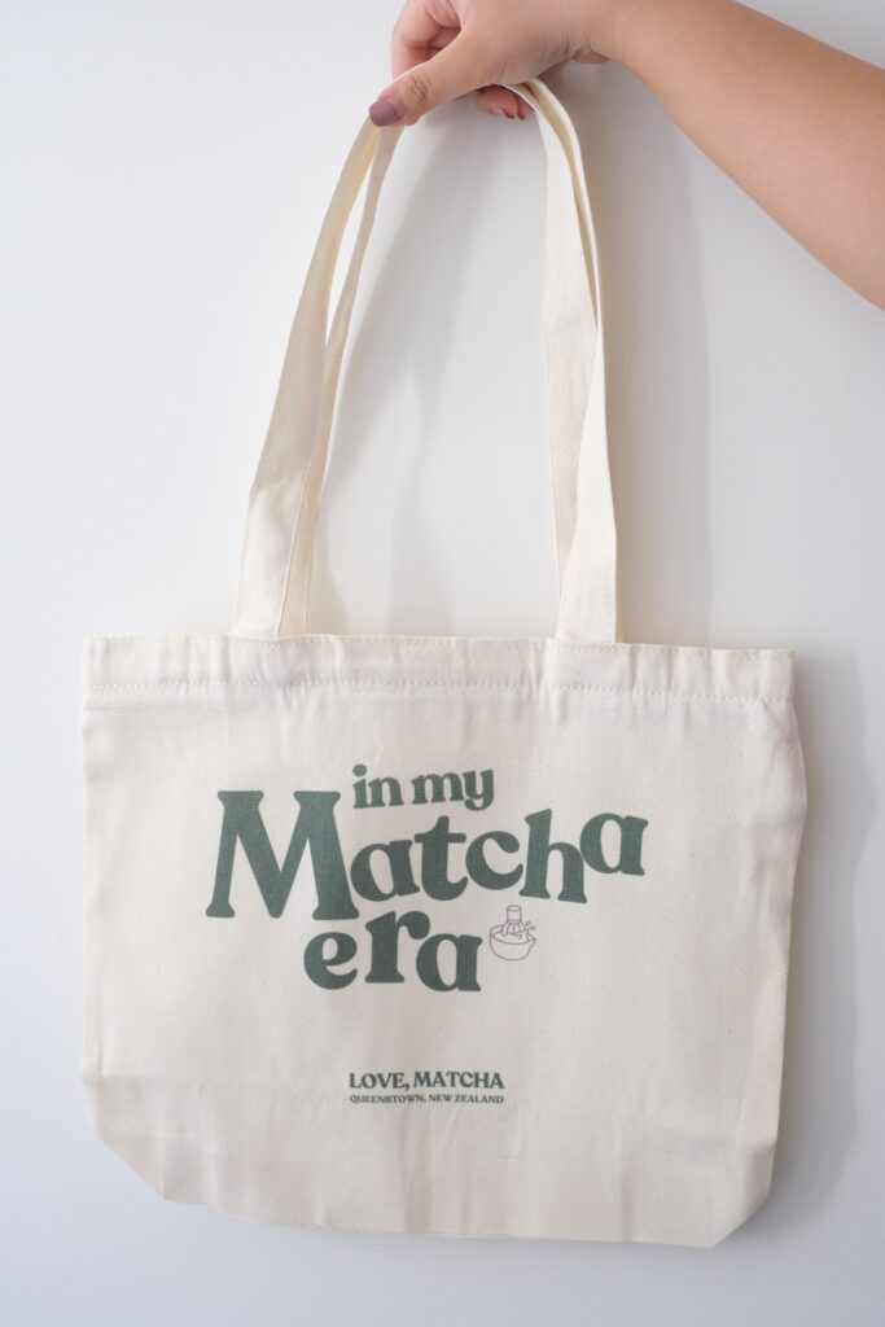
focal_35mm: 38
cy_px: 664
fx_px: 1401
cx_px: 442
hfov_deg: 35.1
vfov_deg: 50.7
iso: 800
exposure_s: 1/100
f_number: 4.4
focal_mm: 25.6
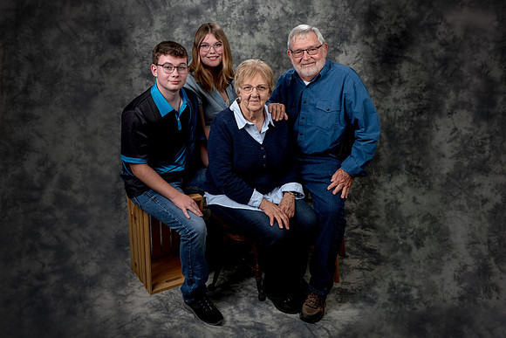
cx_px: 253
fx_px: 492
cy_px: 169
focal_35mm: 35
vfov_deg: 37.9
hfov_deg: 54.4
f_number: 5.6
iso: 100
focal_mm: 35
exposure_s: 1/160
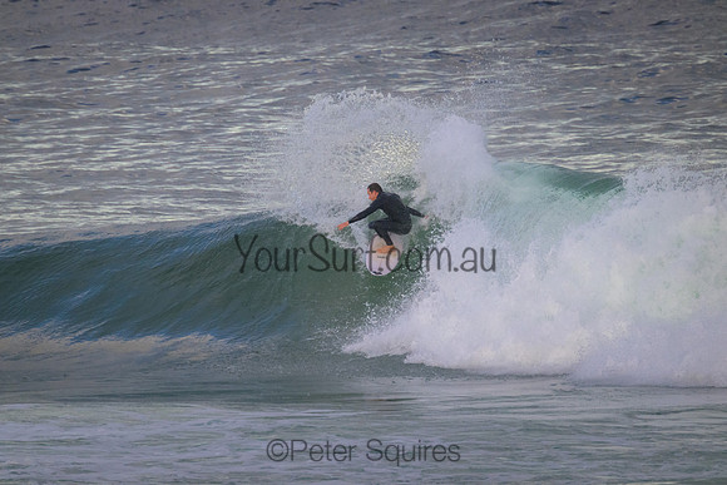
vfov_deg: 1.7
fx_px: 16159
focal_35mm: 800
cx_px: 364
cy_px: 242
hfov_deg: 2.6
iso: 3600
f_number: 11
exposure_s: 1/1250
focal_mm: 800
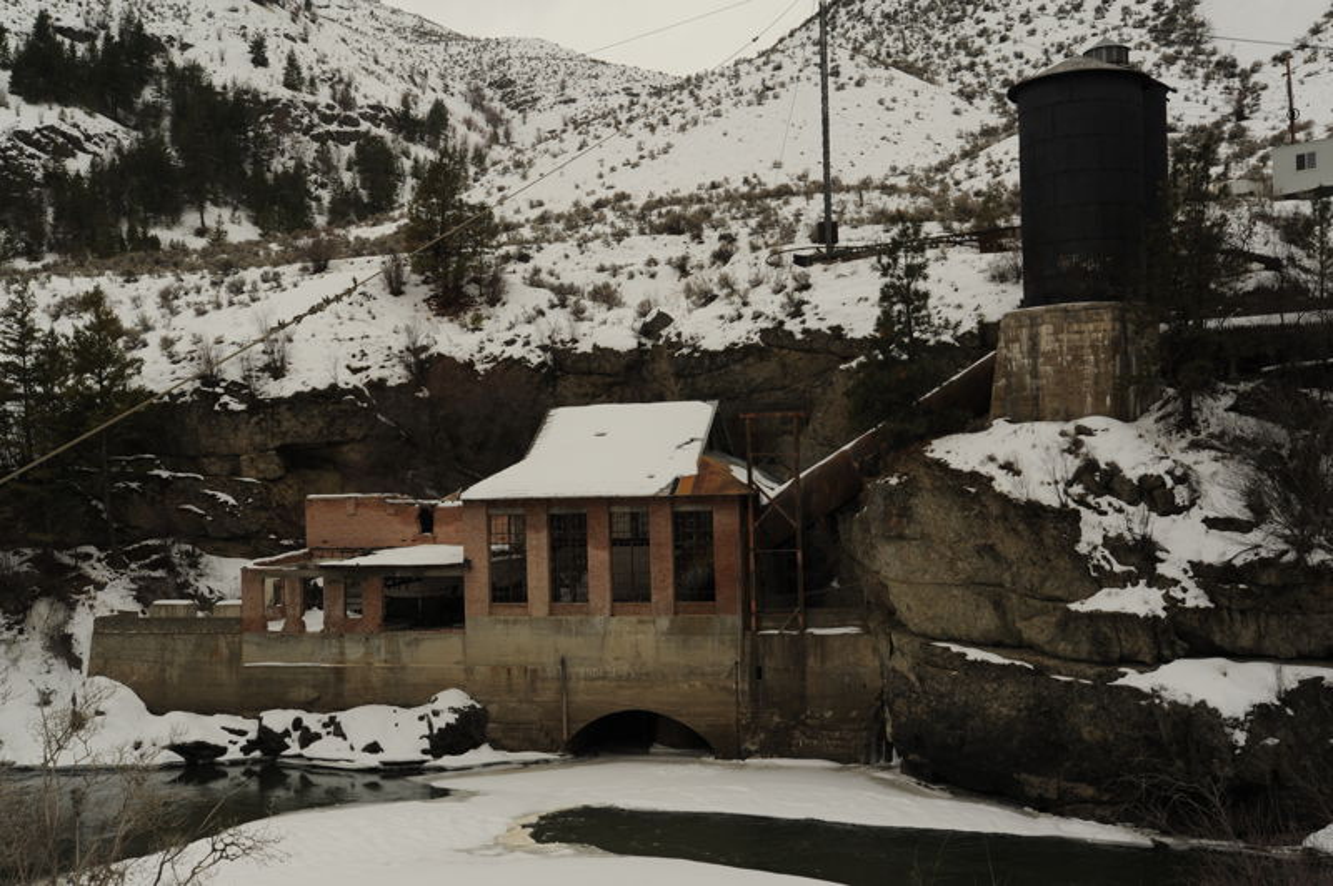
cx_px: 666
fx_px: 1480
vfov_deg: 33.3
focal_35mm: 40
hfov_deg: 48.5
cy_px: 443
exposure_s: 1/160
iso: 200
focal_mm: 40
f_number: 10
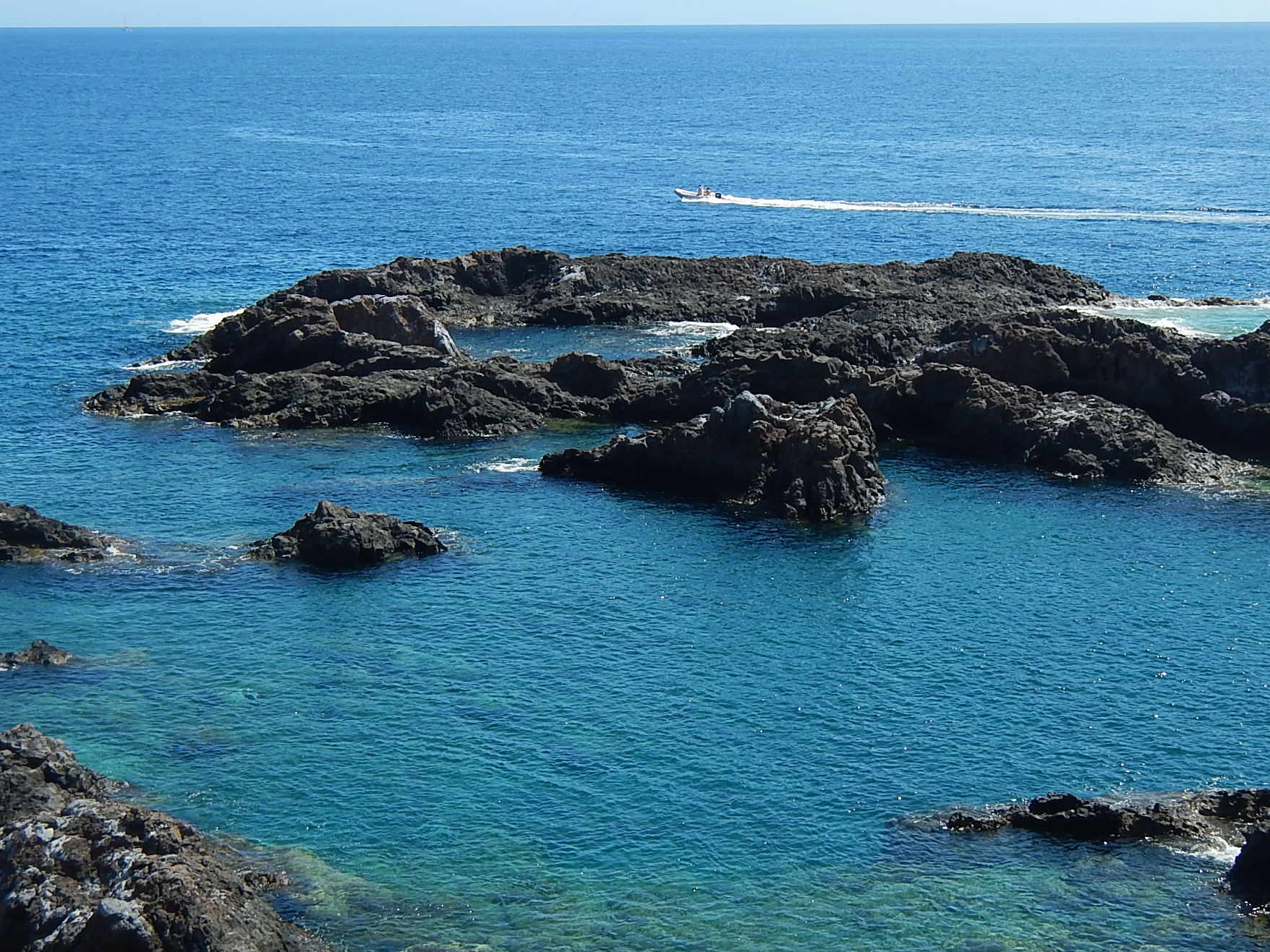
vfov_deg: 22.3
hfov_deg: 29.4
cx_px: 682
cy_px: 477
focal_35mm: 66
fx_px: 2421
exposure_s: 1/800
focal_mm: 9.1
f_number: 4.1
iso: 125
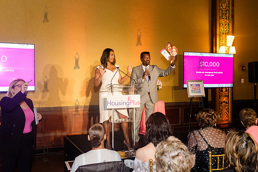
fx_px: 272
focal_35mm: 38
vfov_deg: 35.1
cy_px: 84
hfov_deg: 50.6
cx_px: 139
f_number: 4.5
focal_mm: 35
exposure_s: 1/200
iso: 6400
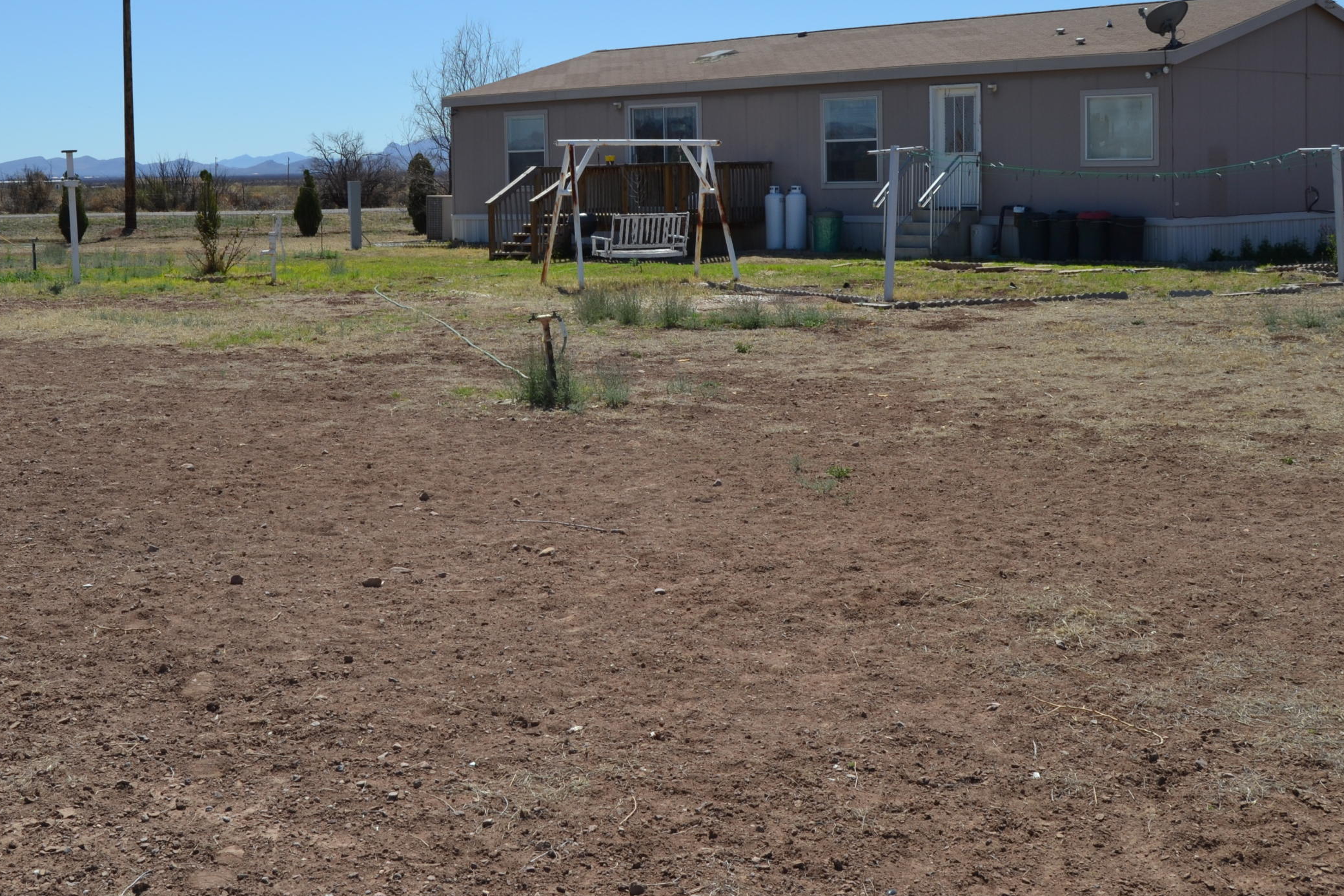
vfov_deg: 26.9
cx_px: 504
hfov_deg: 39.5
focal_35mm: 50
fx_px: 1856
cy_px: 258
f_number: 8
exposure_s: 1/250
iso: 100
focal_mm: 23
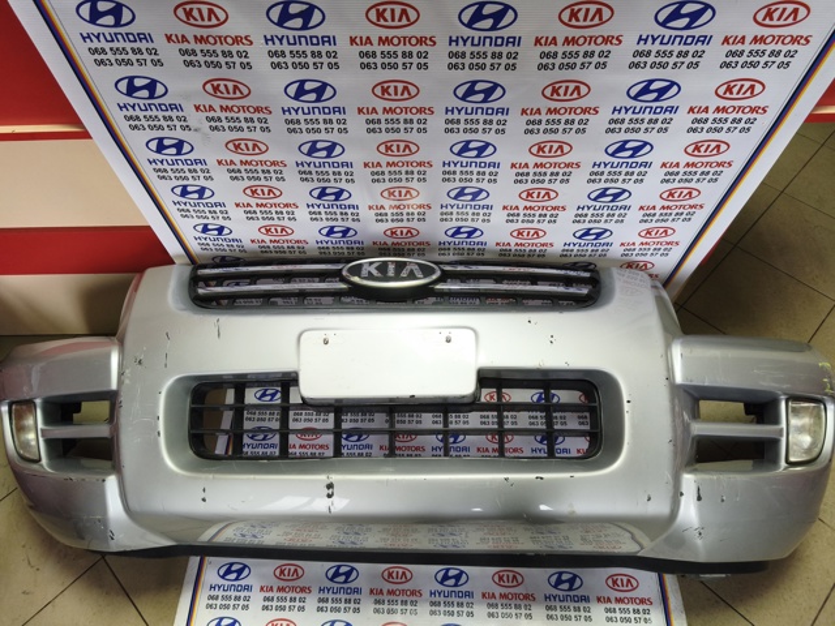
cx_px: 418
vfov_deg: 58.9
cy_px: 313
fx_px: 555
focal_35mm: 23
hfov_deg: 73.9
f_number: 1.7
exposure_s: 1/120
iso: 320
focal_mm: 5.35
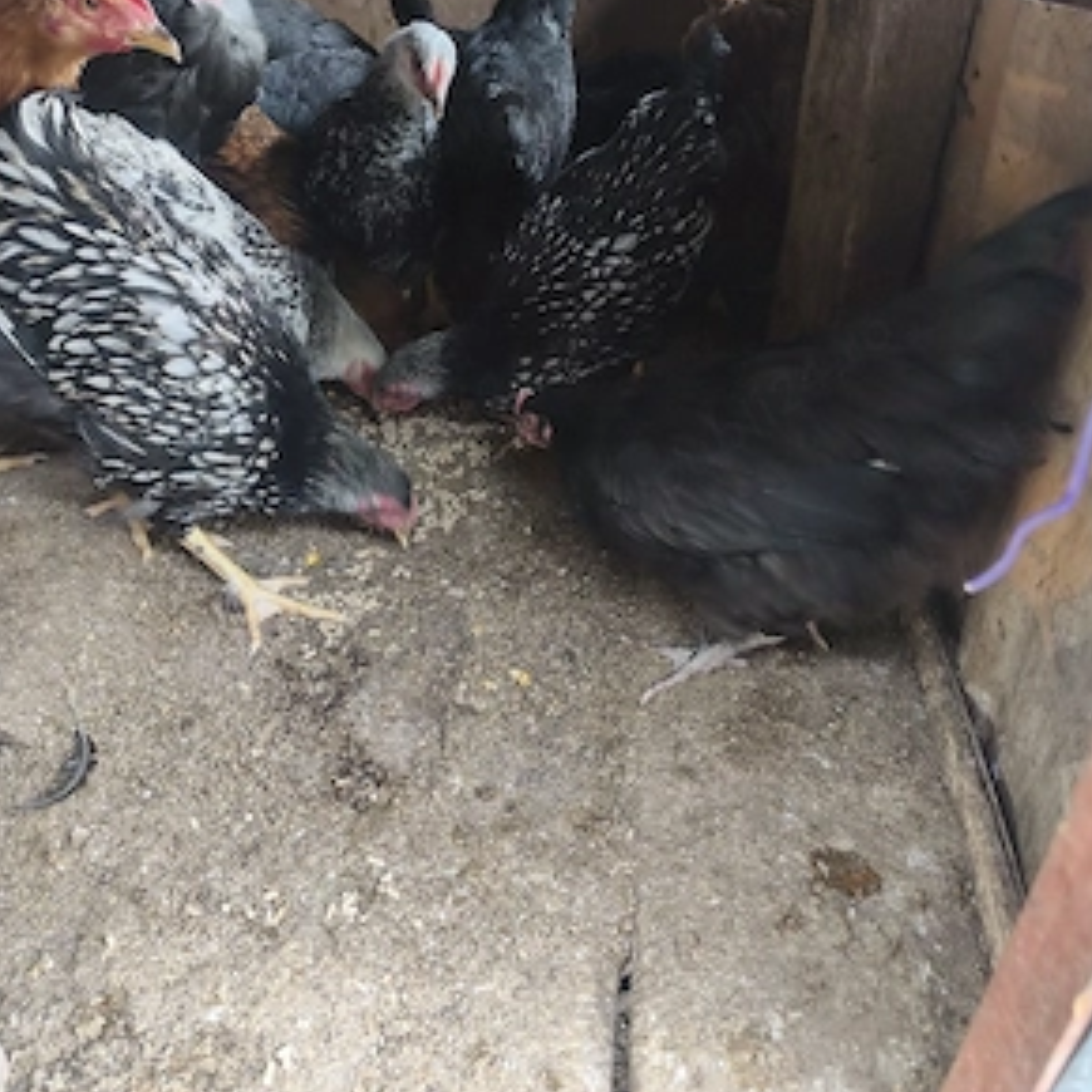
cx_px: 554
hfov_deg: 57.3
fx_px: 999
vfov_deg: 57.0
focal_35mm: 28
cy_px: 452
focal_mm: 6.14
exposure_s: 1/100
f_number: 1.65
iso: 320
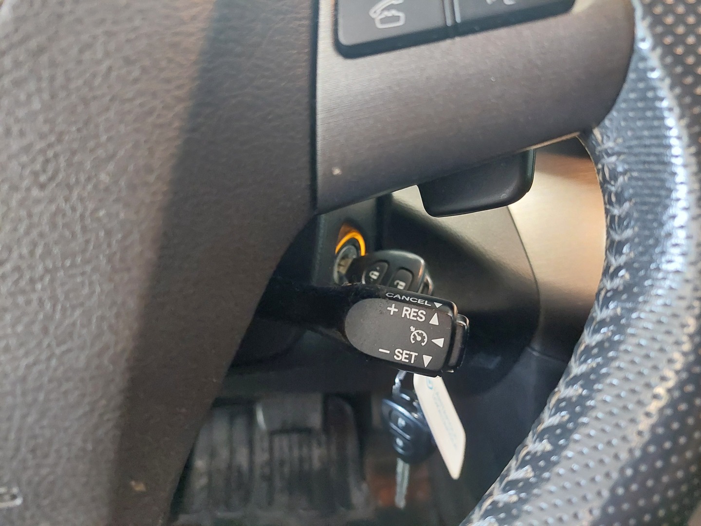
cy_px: 263
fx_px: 506
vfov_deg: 54.9
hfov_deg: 69.4
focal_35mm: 25
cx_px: 350
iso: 800
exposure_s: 1/25
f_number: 1.8
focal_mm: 5.23
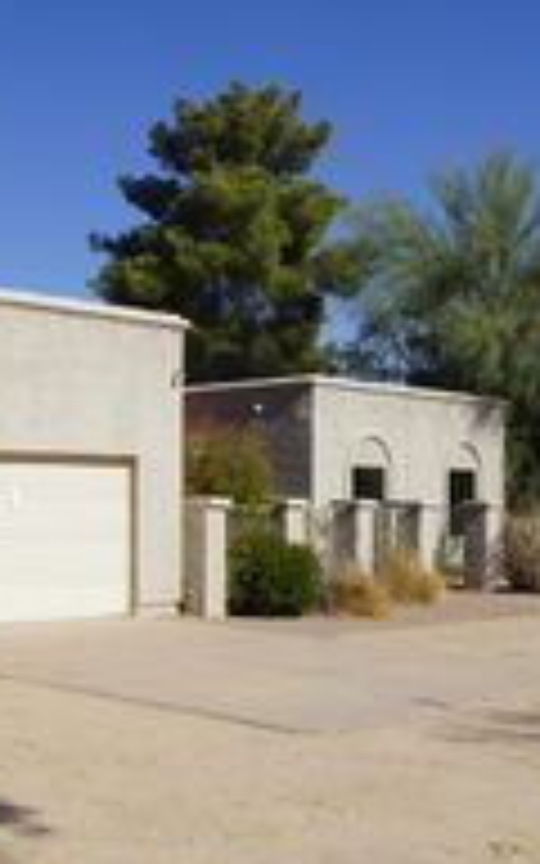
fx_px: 1248
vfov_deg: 38.1
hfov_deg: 22.7
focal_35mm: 53
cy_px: 506
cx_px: -86
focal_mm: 20
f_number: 14
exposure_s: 1/160
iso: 100
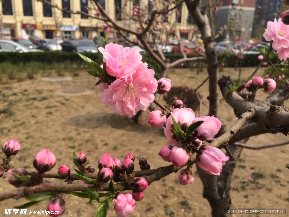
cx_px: 144
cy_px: 108
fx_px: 250
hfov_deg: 60.0
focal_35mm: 30
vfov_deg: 46.8
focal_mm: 4.12
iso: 32
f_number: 2.2
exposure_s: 1/1282
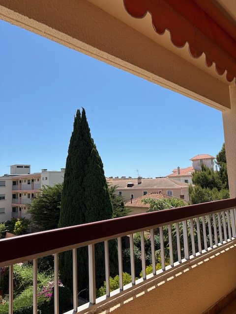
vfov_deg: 67.3
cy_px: 157
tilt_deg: +7.6
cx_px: 118
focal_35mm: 26
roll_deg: +2.8
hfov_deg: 53.1
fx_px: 236
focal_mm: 5.96
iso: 50
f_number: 1.6
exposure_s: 1/4065
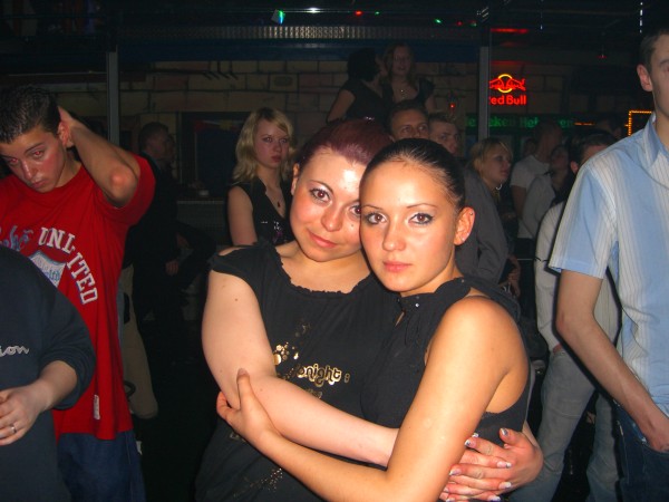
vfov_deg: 37.7
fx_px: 734
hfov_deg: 49.0
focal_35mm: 38
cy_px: 251
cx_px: 334
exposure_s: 1/60
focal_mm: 7.9
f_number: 2.8
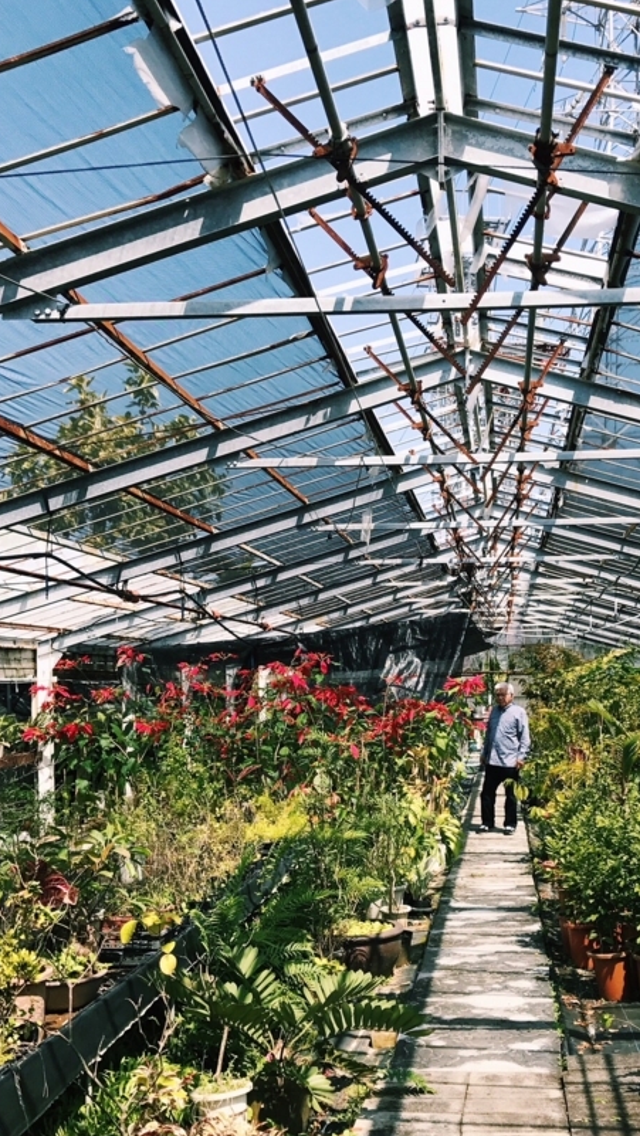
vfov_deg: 51.2
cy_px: 691
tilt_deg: +1.7
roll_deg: -0.8
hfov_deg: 30.2
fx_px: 1176
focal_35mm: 39
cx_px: 433
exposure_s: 1/1350
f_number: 1.8
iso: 20
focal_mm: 3.99
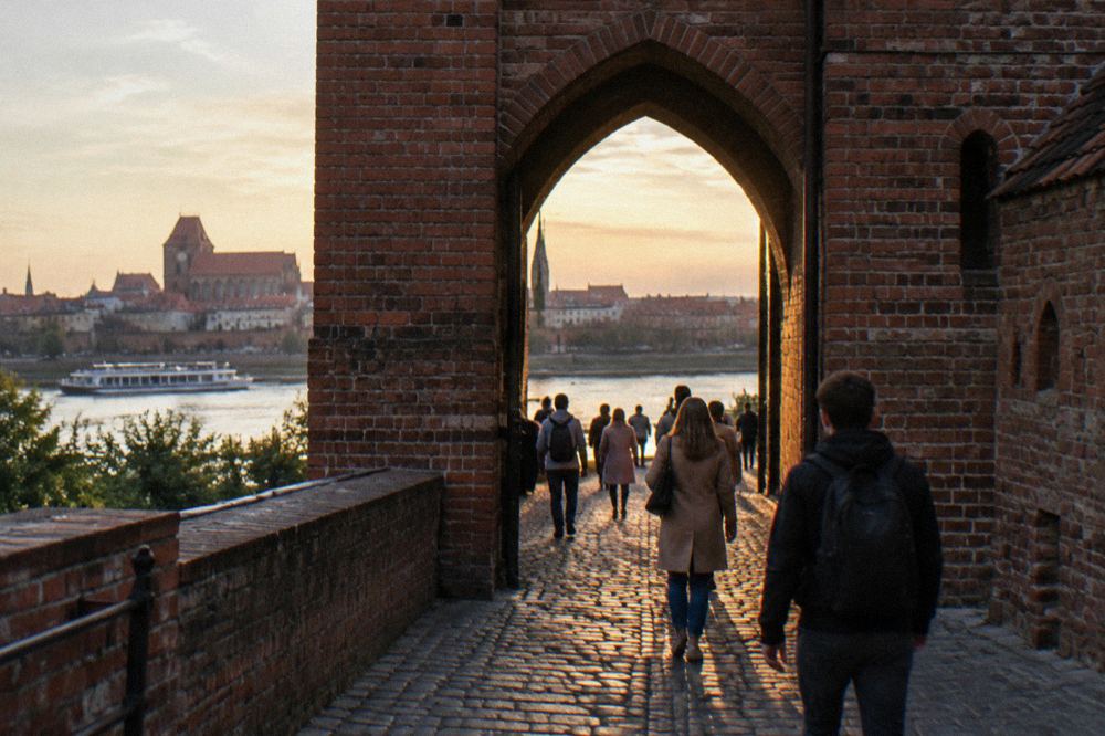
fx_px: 1503
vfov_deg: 27.5
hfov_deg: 40.4
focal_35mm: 49
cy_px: 368
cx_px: 552
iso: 6400
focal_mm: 49
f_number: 3.5
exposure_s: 1/125
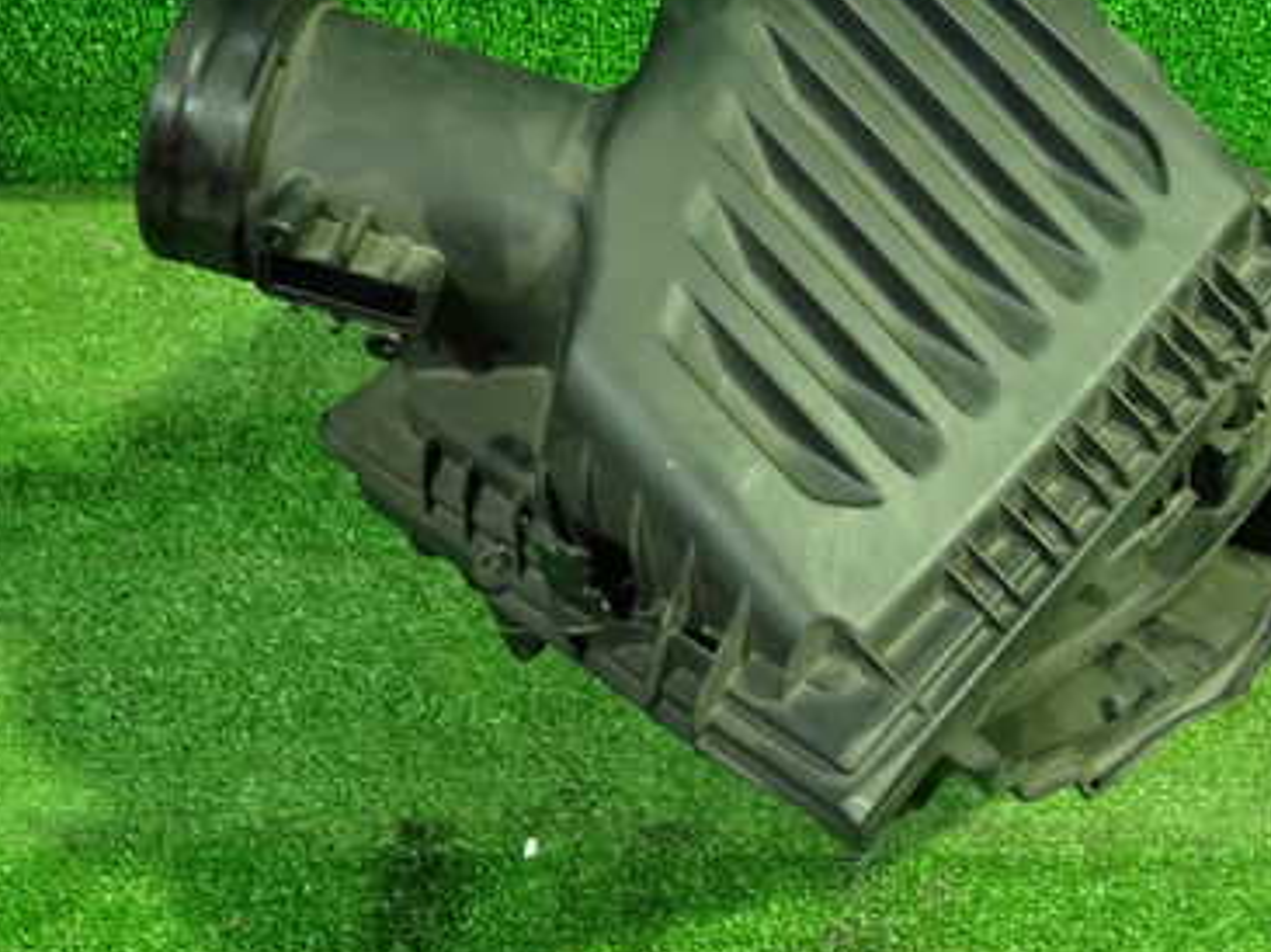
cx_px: 903
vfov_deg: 35.0
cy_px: 393
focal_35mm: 41
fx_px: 1504
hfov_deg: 44.7
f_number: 2
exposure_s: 1/30
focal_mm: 4.5
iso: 800
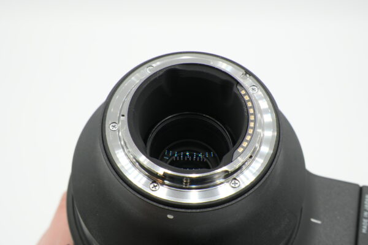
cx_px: 184
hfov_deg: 28.1
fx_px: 736
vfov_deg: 18.9
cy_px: 122
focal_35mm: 72
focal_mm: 48
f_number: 13
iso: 400
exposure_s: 1/80
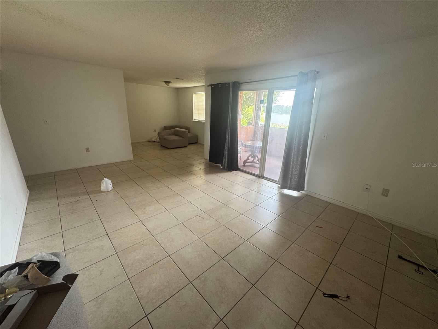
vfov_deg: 85.7
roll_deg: -2.7
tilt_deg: -19.5
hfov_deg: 102.1
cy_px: 164
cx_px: 219
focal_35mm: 14
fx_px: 177
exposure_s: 1/99
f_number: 2.2
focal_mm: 2.22
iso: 160
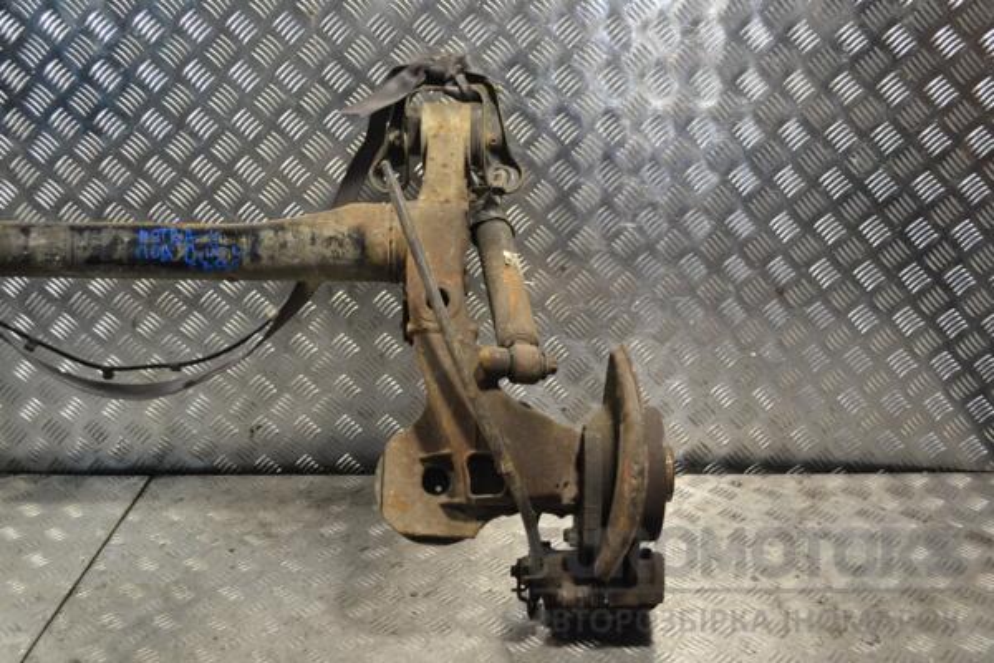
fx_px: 994
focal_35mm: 36
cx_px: 497
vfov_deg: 36.9
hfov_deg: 53.1
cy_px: 332
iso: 400
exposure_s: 1/100
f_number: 5
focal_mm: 24
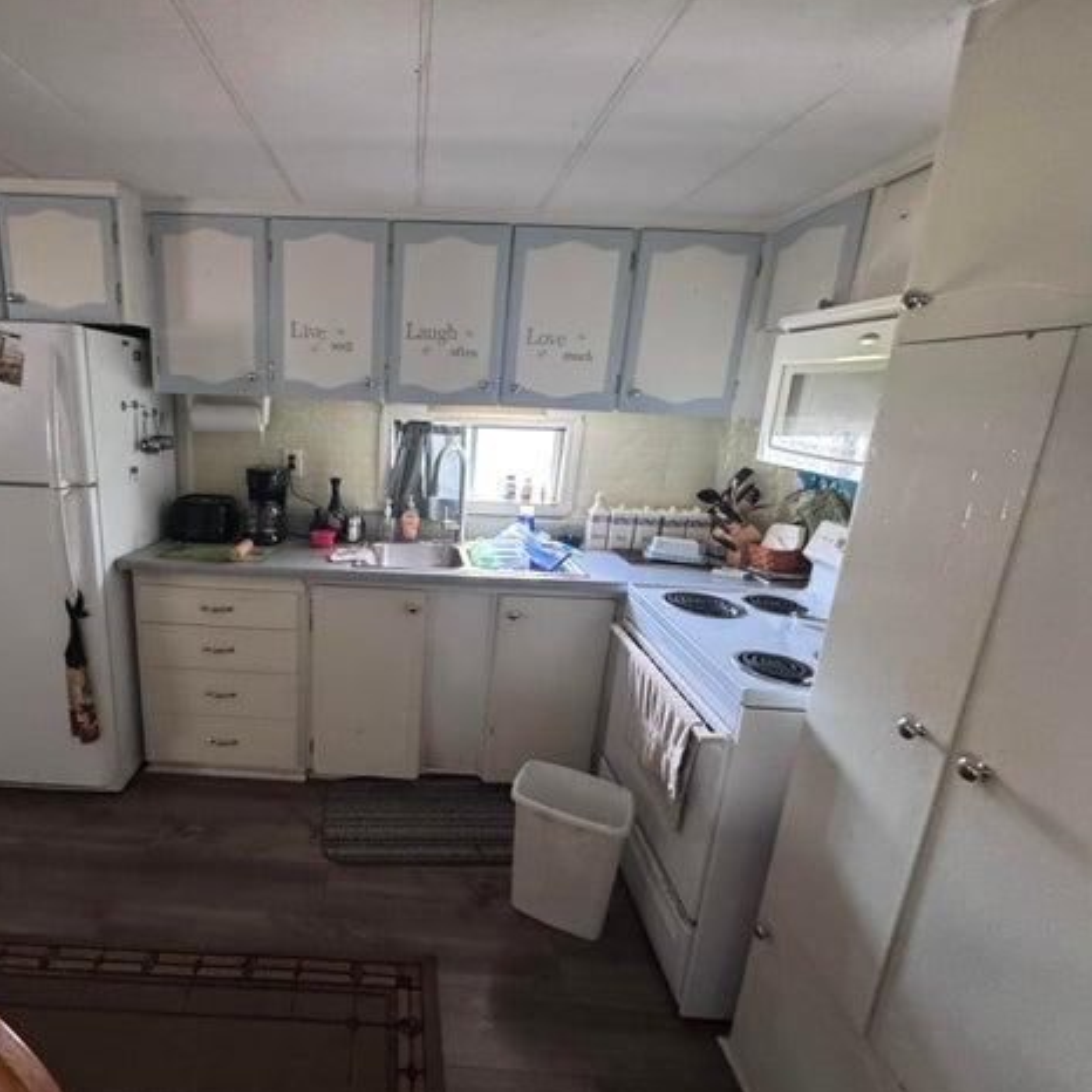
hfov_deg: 81.7
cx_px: 384
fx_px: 607
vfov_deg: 84.0
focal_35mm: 17
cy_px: 544
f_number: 2.2
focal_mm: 2.22
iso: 800
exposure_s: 1/60
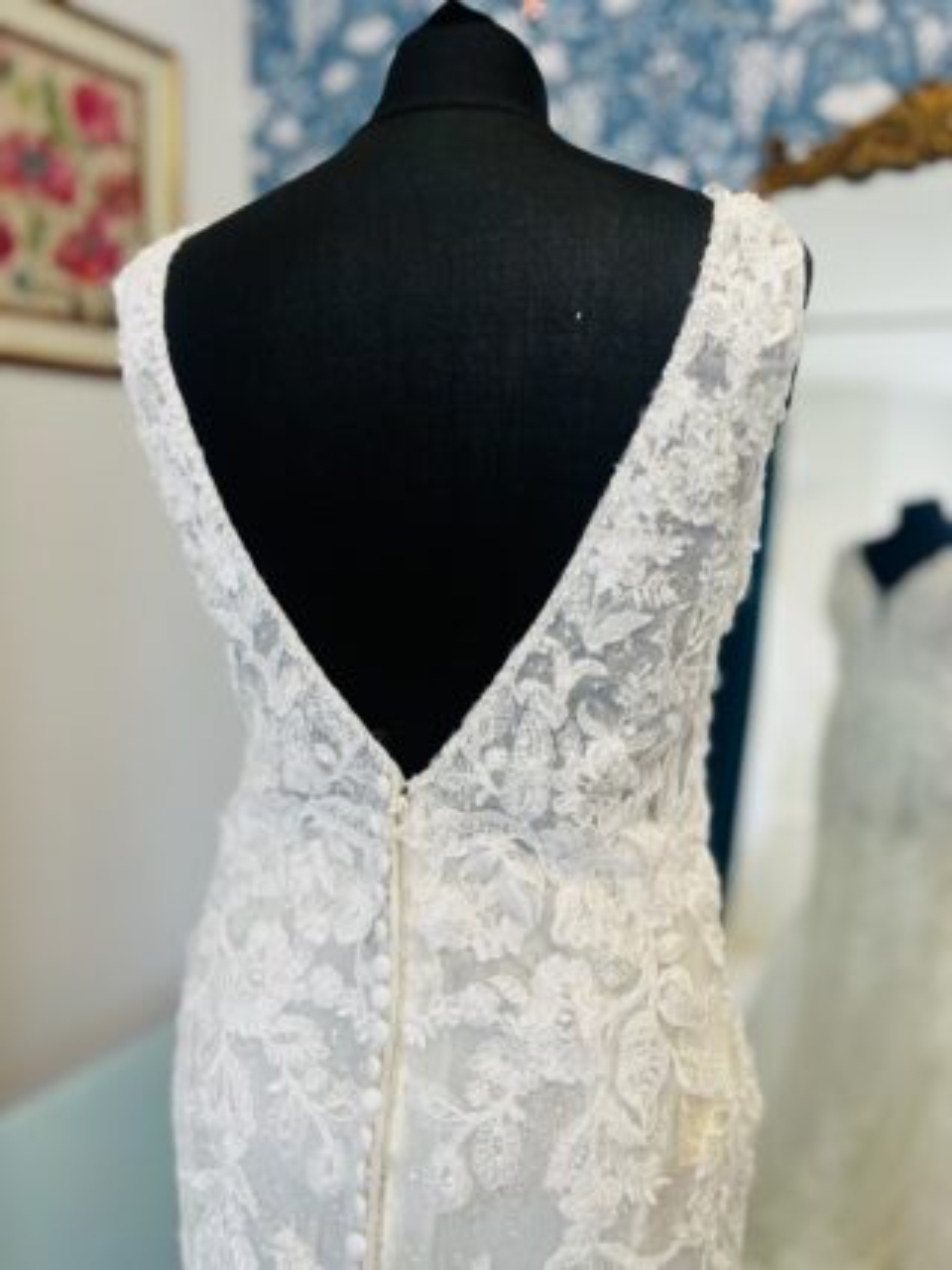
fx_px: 954
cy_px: 635
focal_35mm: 26
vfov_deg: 67.3
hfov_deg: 53.0
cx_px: 476
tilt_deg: -7.7
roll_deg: -0.1
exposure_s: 1/122
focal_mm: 5.1
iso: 40
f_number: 1.6
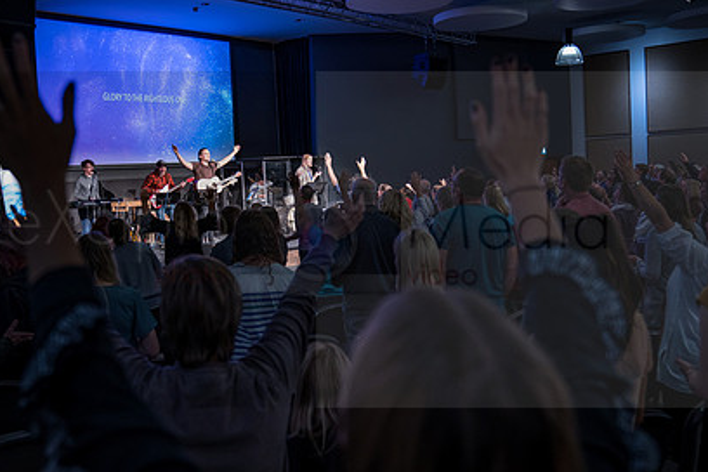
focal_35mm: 38
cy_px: 239
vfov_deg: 35.1
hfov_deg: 50.6
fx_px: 747
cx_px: 318
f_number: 2.8
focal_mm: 26
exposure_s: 1/30
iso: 1000
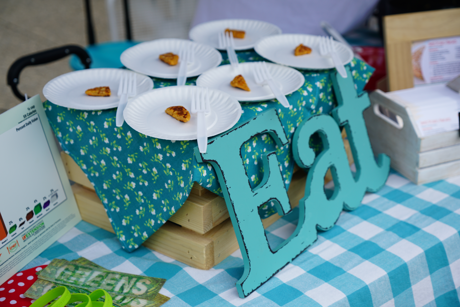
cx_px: 230
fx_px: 792
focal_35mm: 62
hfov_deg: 32.4
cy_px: 154
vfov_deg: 21.9
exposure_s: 1/250
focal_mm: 62
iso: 100
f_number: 5
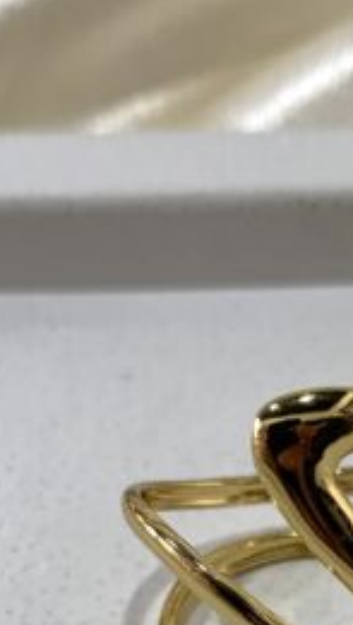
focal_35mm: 87
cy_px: 688
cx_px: 283
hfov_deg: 13.9
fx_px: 1442
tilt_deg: -51.3
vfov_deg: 23.0
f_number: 1.8
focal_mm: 4.25
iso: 80
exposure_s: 1/100
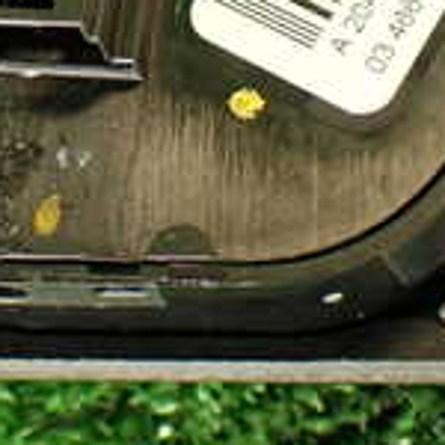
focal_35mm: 113
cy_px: -36
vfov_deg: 15.1
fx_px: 1643
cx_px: 116
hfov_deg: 15.4
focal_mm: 5.79
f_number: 2.4
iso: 250
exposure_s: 1/30
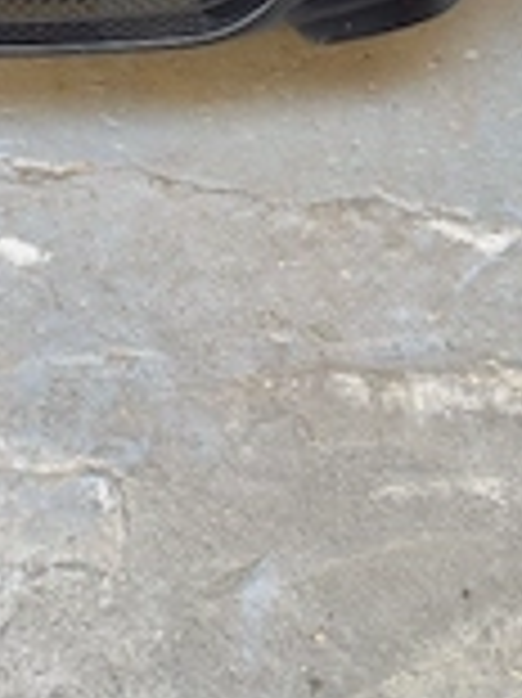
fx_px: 1248
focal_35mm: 62
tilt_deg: -18.7
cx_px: 126
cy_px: -167
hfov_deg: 23.4
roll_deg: +0.7
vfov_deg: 27.1
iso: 100
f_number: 1.78
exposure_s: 1/94
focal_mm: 6.76
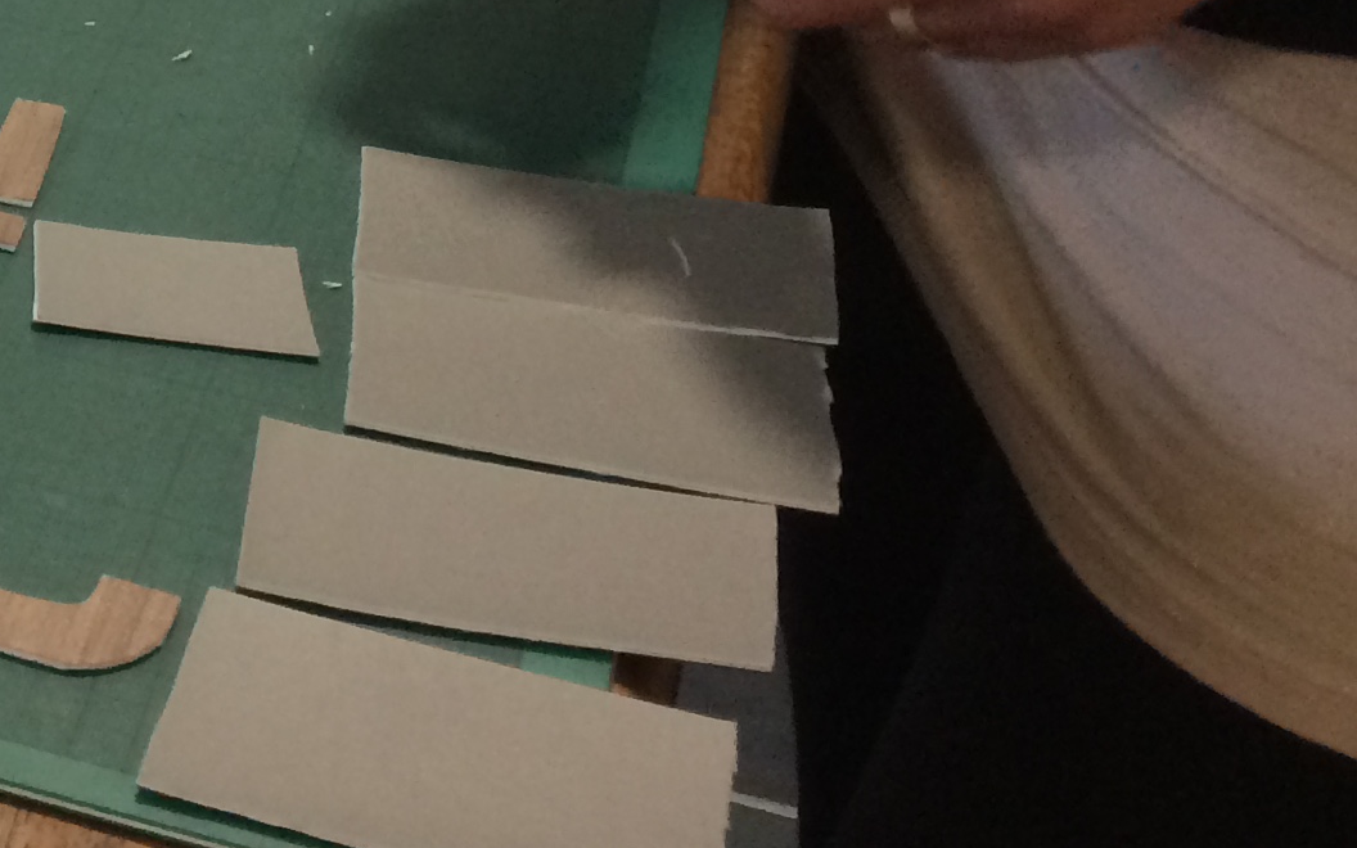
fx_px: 3513
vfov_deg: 13.1
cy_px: -392
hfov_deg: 19.2
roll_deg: +1.5
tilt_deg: -20.8
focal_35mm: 95
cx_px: -658
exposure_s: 1/33
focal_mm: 4.15
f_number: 2.2
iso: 80
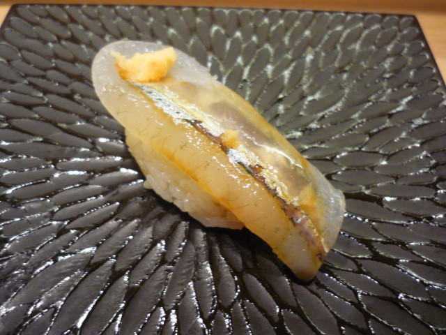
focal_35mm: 33
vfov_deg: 42.9
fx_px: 425
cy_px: 168
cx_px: 223
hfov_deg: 55.4
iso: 400
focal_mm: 5.5
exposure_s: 1/20
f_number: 2.8
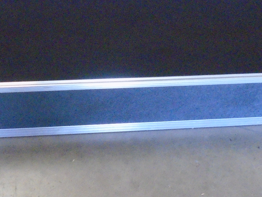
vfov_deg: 20.7
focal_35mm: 71
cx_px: 101
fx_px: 537
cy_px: 72
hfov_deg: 27.3
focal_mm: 4.6
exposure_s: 1/80
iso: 800
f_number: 3.2
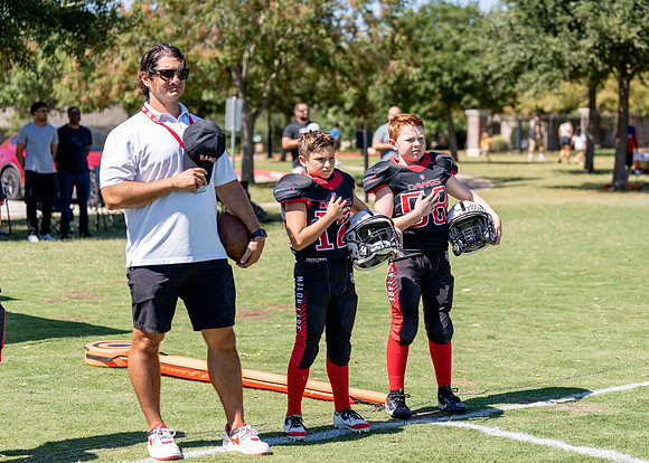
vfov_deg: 17.3
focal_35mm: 83
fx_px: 1526
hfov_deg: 24.0
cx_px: 384
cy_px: 222
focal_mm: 70
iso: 100
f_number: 2.8
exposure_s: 1/1250
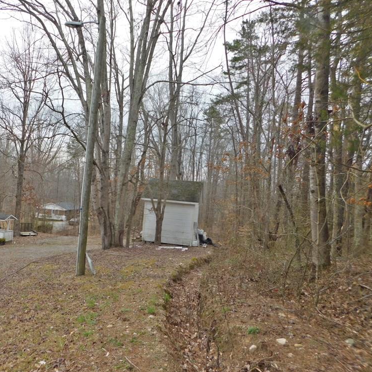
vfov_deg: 57.3
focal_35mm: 28
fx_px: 340
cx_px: 118
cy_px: 182
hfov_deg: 55.8
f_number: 3
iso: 125
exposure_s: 1/400
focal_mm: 4
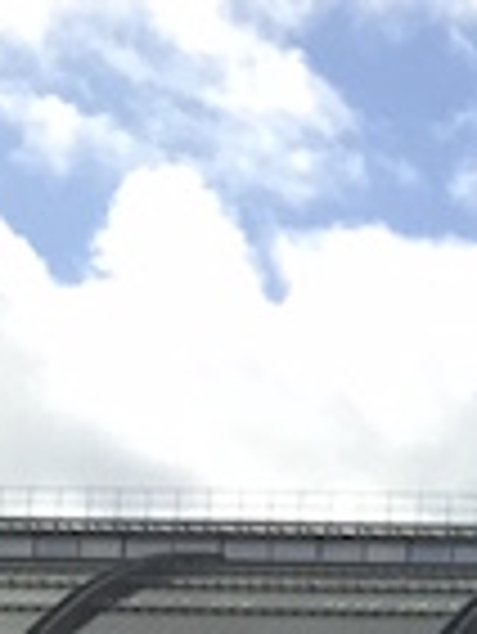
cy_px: 1331
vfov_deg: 8.8
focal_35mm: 210
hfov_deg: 5.6
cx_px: 2236
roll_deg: -1.0
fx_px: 3853
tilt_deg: +4.4
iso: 32
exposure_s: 1/1412
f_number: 2.2
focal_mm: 4.15
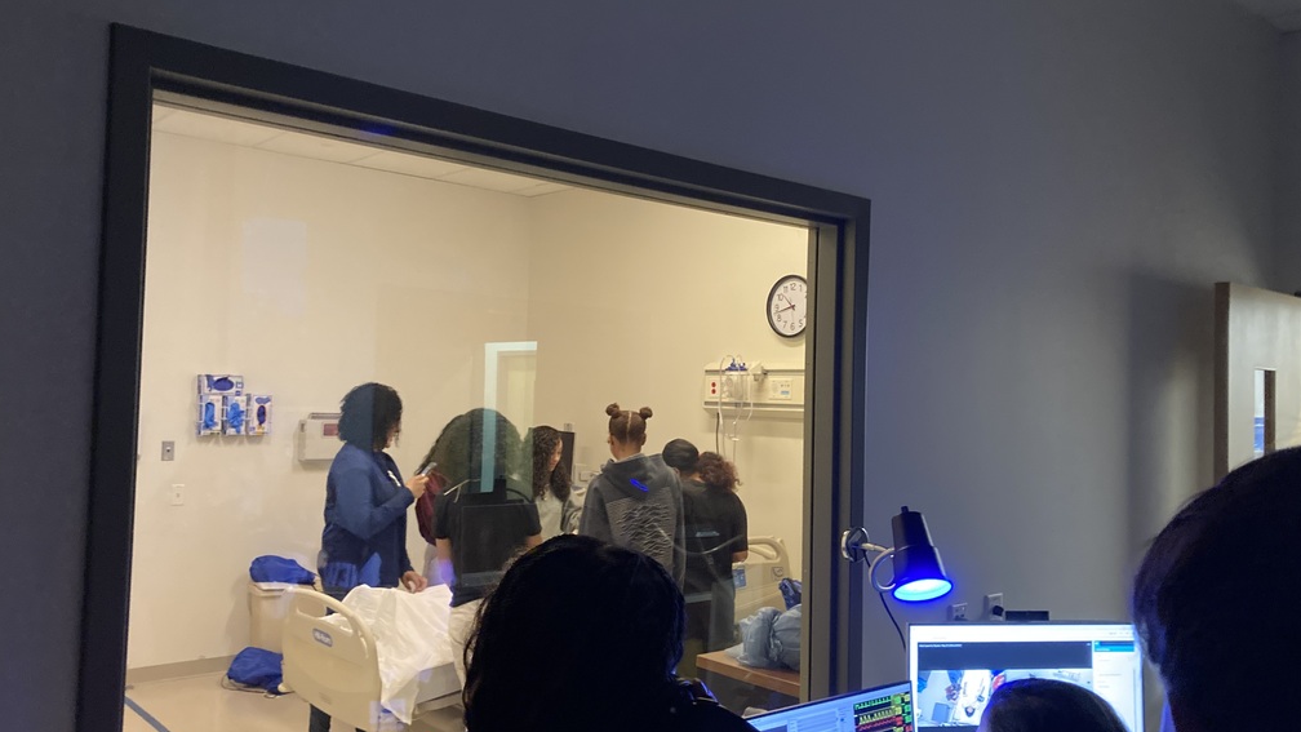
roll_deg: -2.3
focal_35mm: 31
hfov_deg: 62.6
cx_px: 649
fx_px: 1069
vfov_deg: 37.8
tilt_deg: +0.8
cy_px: 350
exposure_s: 1/30
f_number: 1.8
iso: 500
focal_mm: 3.99
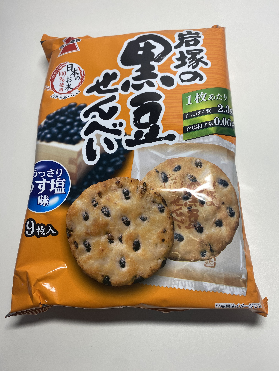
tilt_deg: -69.5
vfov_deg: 67.3
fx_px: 279
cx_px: 140
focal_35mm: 26
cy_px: 186
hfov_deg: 53.1
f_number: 1.8
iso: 50
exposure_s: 1/100
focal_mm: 4.25
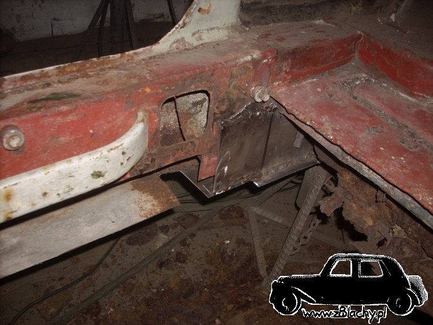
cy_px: 162
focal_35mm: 37
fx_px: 463
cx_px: 216
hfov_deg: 50.1
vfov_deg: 38.7
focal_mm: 6.2
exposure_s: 1/60
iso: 64
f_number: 2.8
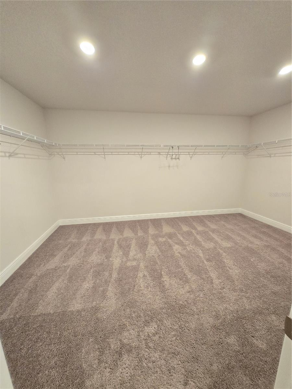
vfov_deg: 106.2
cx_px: 146
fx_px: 146
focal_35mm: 13
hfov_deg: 89.9
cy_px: 194
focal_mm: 1.7
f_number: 2.2
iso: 640
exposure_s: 1/60
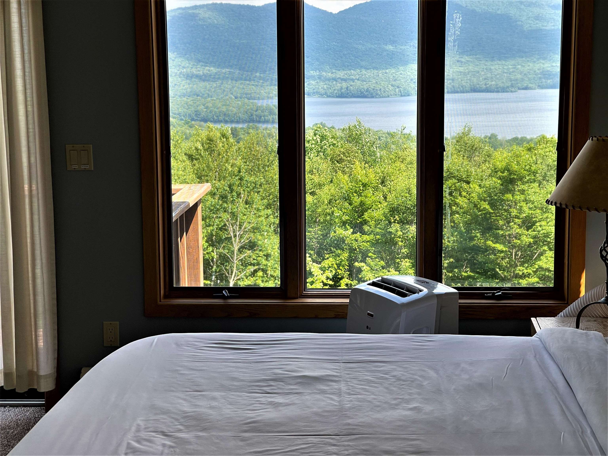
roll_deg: +0.9
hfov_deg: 30.3
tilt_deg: -9.6
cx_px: 304
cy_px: 228
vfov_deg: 22.9
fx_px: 1124
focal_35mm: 64
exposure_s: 1/184
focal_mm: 7.5
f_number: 2.2
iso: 20
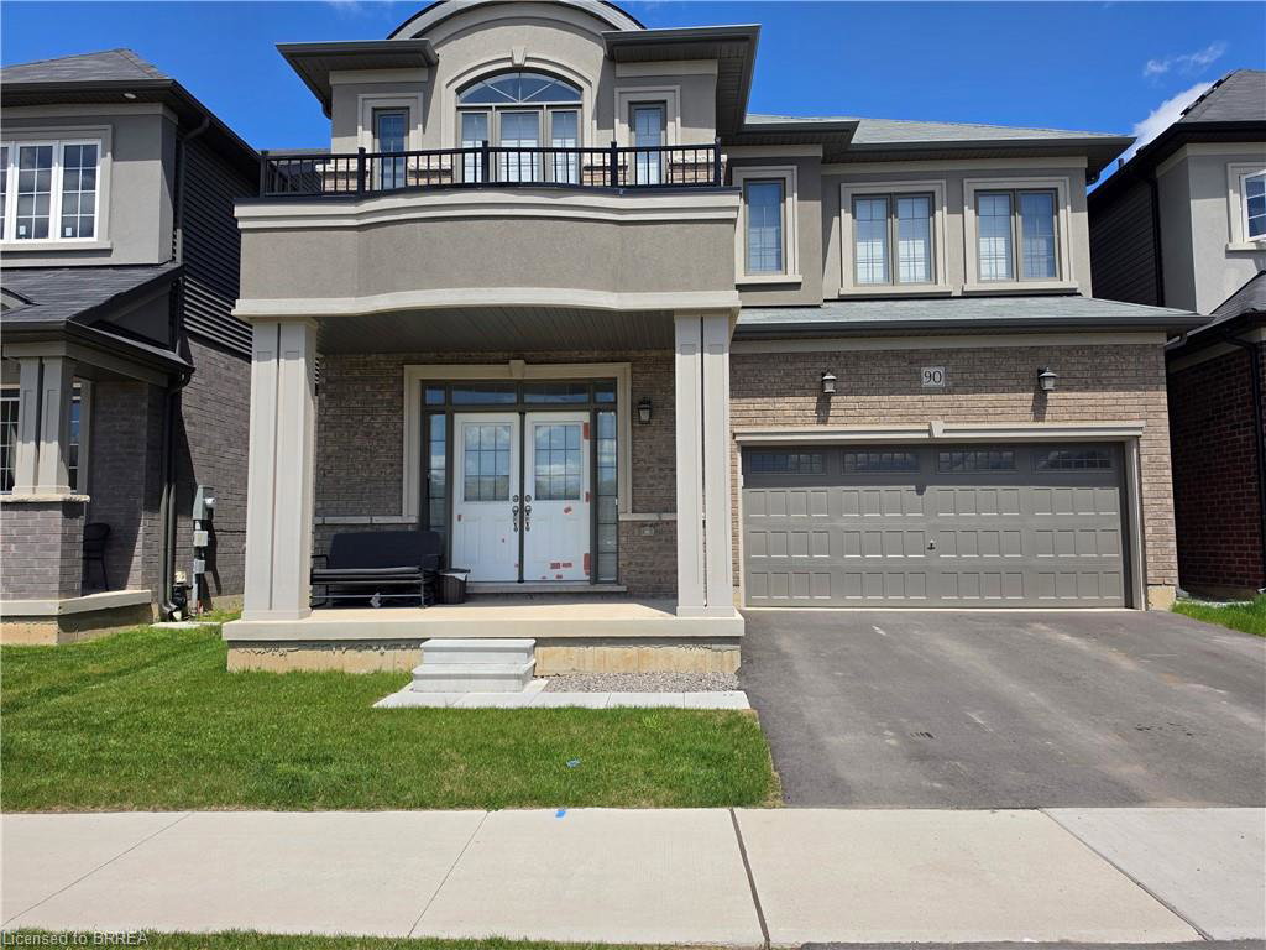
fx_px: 841
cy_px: 475
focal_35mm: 23
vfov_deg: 58.9
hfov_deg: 73.9
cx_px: 633
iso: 64
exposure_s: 1/5955
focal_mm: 6.5
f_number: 1.4
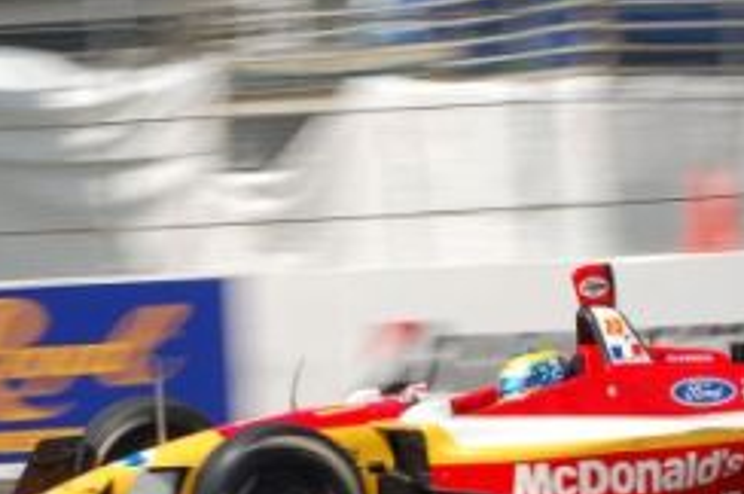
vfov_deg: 6.4
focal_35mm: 215
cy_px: 468
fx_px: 4437
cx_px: 607
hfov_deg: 9.6
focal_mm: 70
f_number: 16
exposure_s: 1/125
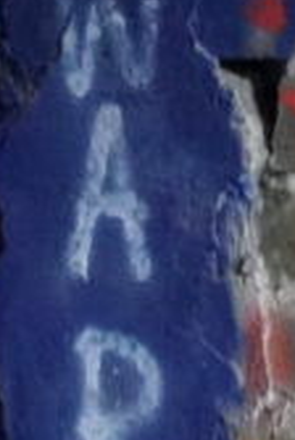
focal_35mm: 516
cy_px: -79
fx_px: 6316
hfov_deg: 2.7
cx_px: -450
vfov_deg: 4.0
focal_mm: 50
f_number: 5.6
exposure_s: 1/40
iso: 6400
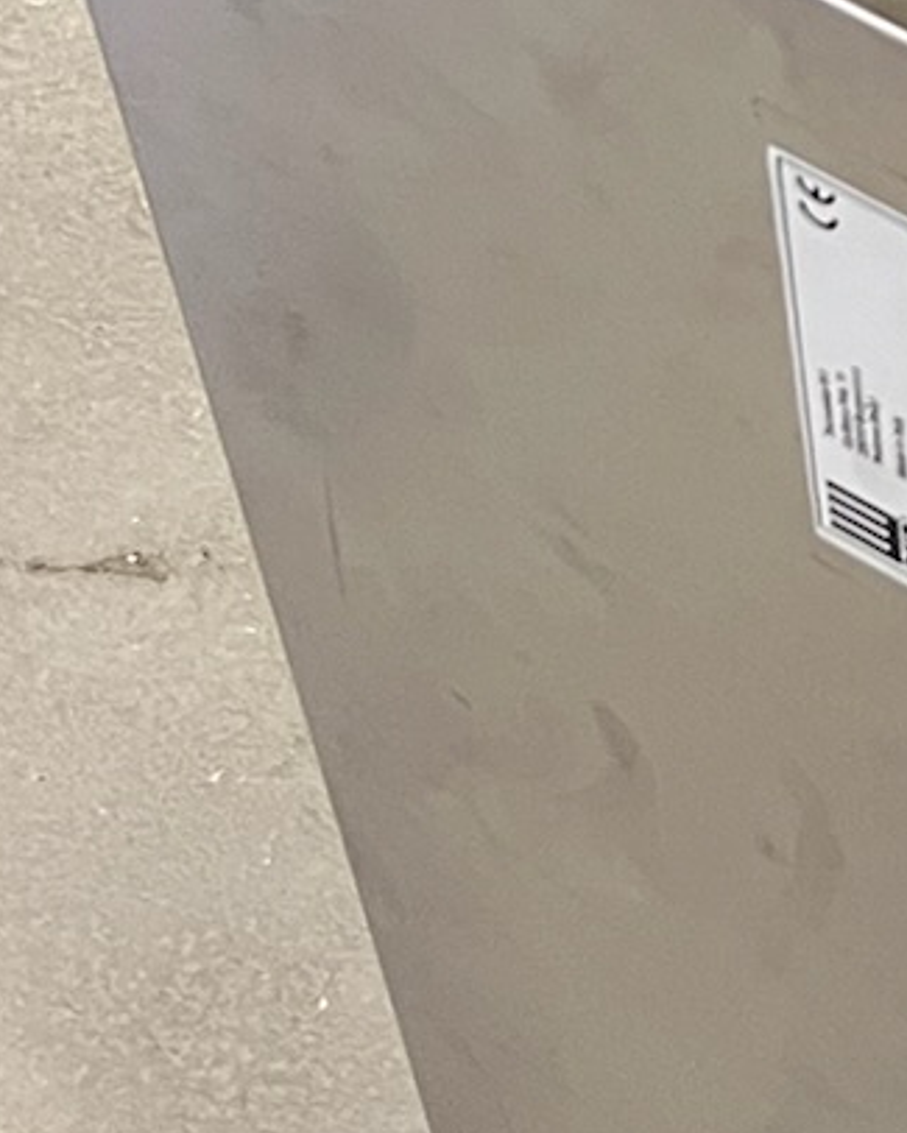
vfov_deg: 14.4
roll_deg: -8.5
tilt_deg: -44.2
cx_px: 1834
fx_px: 4293
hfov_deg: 10.9
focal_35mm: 128
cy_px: -327
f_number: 1.6
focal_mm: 5.1
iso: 200
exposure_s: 1/50
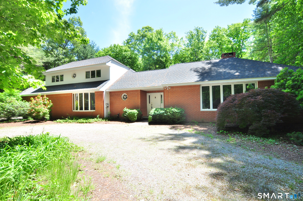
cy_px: 100
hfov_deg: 100.5
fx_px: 126
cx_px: 152
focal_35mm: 15
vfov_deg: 77.2
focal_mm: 10
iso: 250
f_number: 8
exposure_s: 1/60
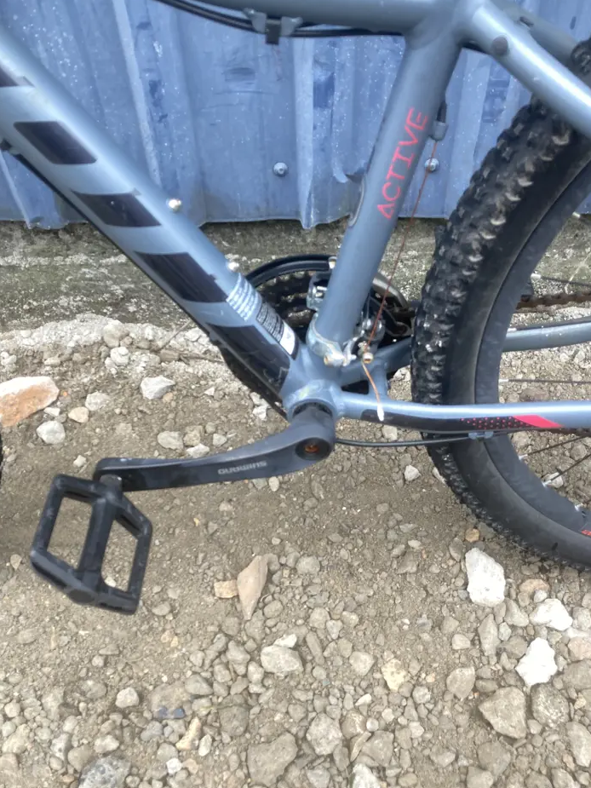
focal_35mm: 31
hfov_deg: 45.4
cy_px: 429
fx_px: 706
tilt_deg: -52.6
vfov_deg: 58.3
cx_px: 275
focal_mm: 3.99
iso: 64
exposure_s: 1/121
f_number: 1.8
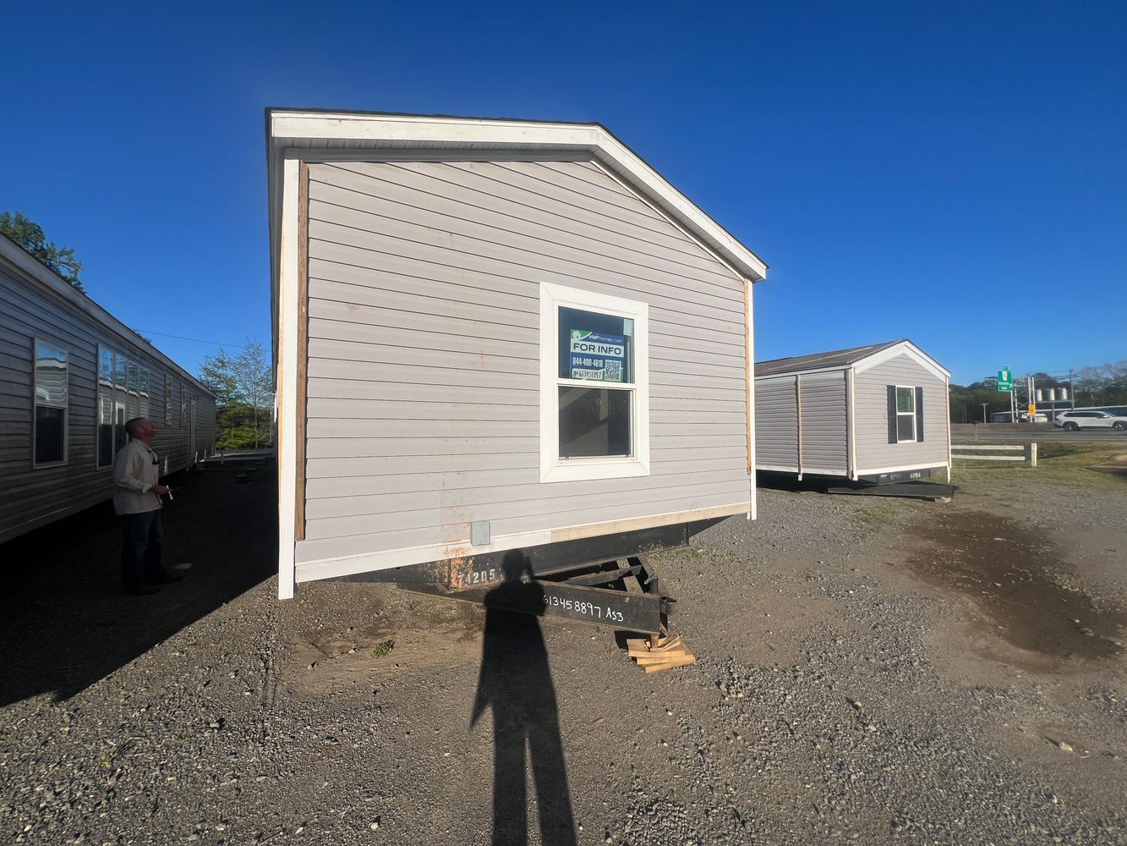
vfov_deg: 89.9
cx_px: 564
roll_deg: +2.3
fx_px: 423
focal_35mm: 13
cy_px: 423
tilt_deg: +1.6
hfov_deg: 106.2
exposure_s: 1/3922
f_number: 1.8
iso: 32
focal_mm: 1.57
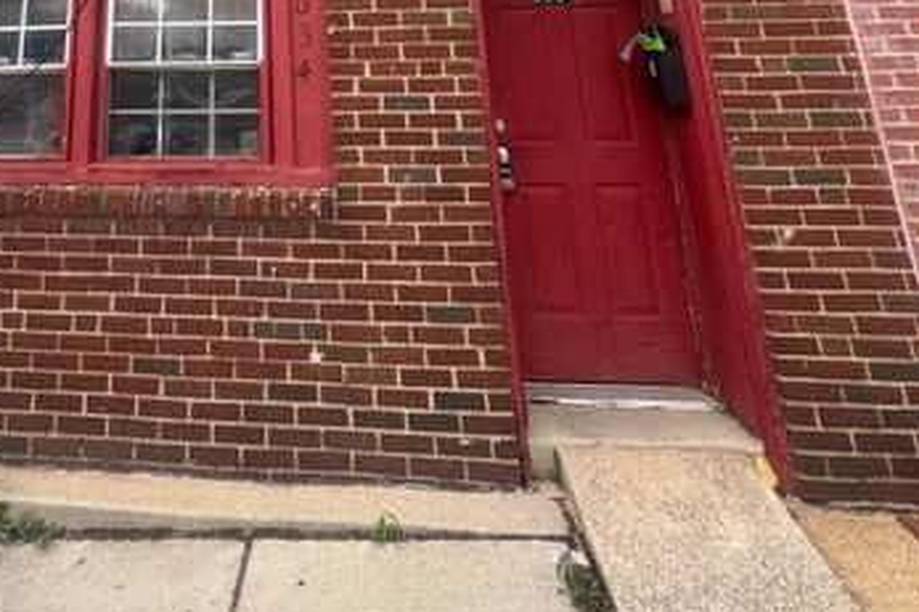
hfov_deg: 62.7
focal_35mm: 28
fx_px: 714
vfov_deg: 33.6
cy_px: -184
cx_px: 262
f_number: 2.2
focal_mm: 2.22
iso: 40
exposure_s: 1/257
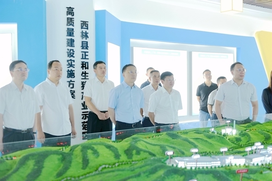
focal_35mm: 48
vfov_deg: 28.1
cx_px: 136
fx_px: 363
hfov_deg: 41.1
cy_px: 90
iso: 500
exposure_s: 1/30
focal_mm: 48
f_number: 3.5
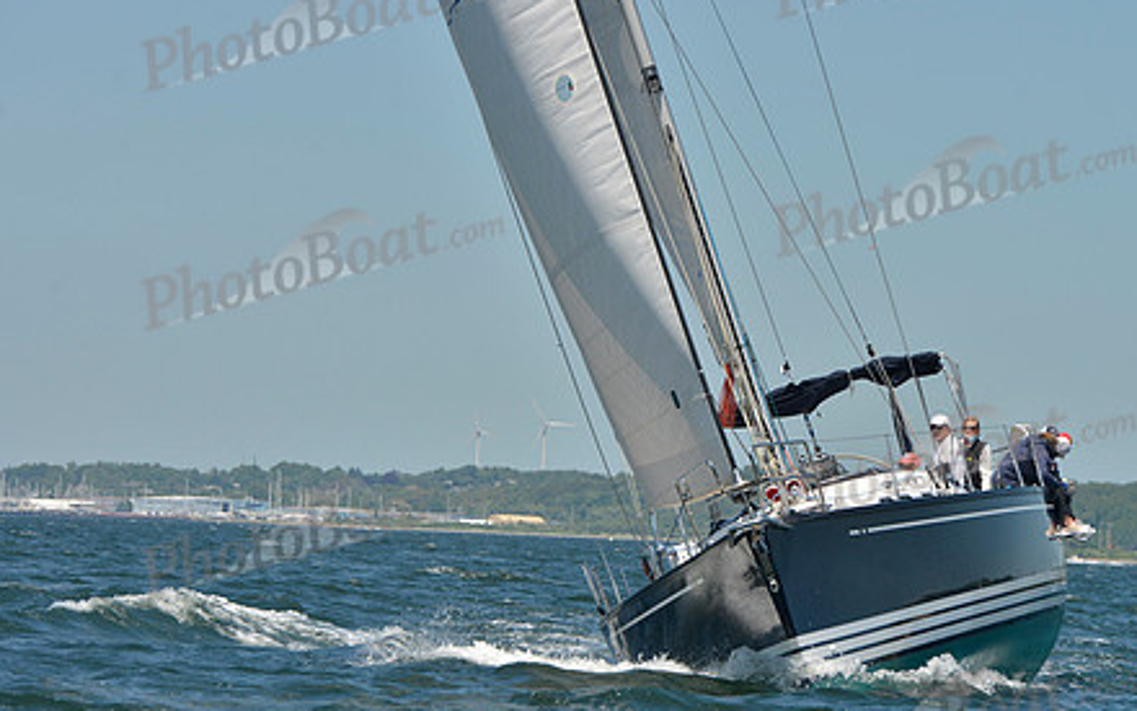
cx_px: 641
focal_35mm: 269
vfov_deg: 4.9
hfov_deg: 7.8
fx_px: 8335
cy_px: 361
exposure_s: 1/1250
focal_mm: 200
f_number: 9
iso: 280
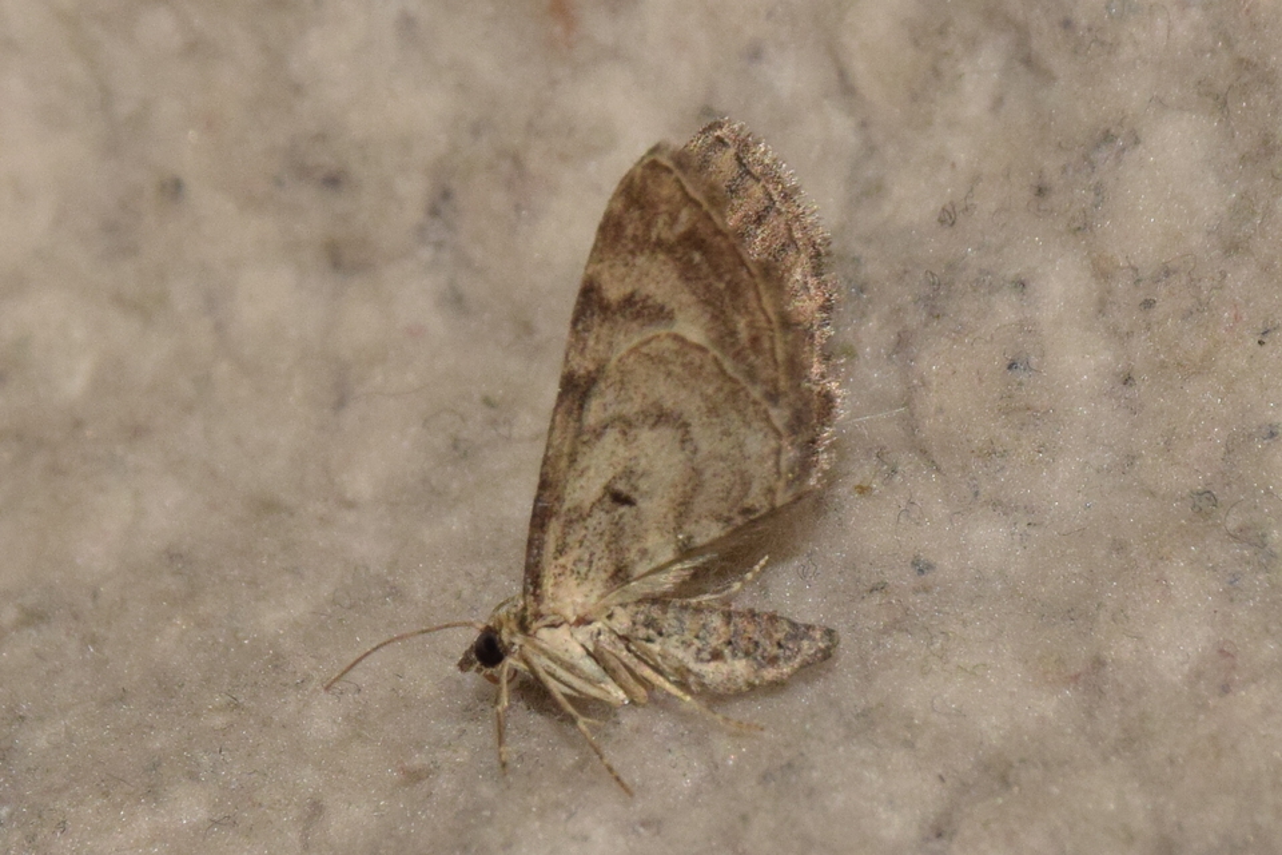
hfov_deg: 9.8
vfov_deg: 6.5
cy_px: 428
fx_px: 7478
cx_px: 641
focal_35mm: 210
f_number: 14
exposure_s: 1/200
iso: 800
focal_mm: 140
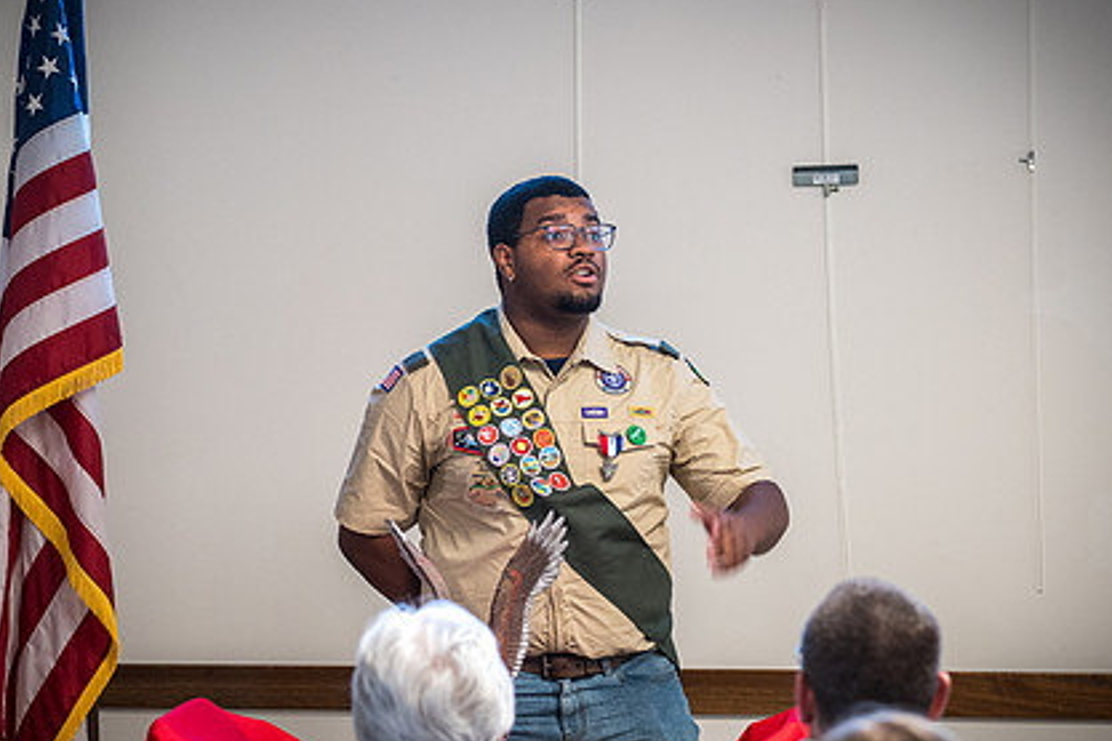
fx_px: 4509
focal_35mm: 146
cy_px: 394
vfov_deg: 9.4
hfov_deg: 14.1
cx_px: 453
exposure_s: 1/125
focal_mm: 105
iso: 3200
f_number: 4
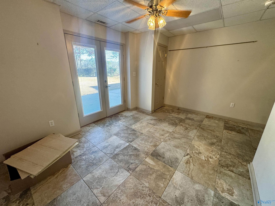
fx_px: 111
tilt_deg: -17.9
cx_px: 138
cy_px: 103
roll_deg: +0.0
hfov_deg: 102.1
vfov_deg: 85.7
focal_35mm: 14
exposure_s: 1/120
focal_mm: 2.22
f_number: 2.2
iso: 250
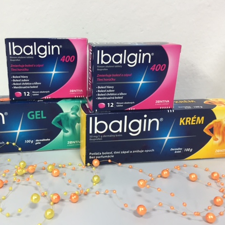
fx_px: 257
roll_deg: -1.8
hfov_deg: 46.6
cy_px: 113
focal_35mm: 35
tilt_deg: -20.3
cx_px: 80
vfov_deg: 47.2
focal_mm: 4.15
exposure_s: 1/33
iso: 100
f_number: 2.2
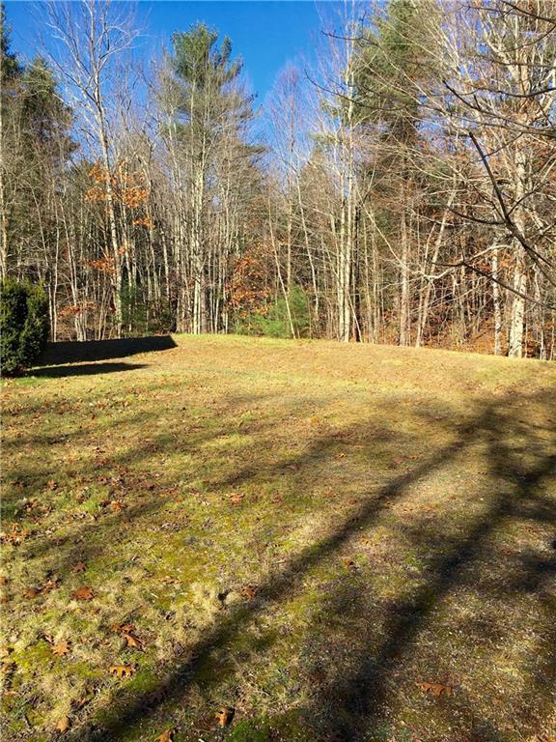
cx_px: 278
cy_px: 371
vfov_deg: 61.7
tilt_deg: -6.2
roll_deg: +0.2
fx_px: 621
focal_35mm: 29
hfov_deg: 48.2
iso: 25
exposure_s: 1/746
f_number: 2.2
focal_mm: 4.15
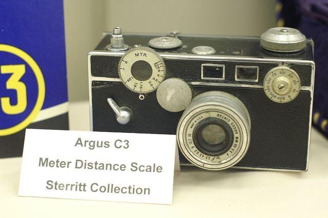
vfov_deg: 18.2
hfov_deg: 27.0
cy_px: 109
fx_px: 683
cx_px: 164
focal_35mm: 75
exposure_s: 1/40
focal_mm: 50
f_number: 3.5
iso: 400
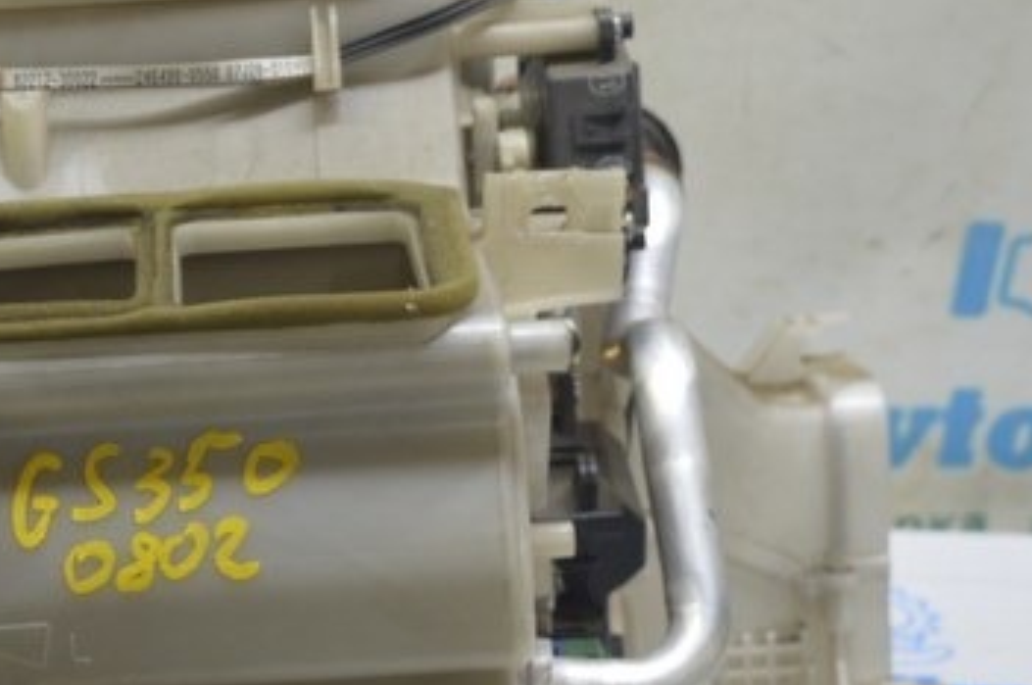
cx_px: -94
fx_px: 3006
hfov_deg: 18.7
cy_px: 569
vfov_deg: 12.9
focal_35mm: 105
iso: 400
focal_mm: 24
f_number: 5.6
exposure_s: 1/20
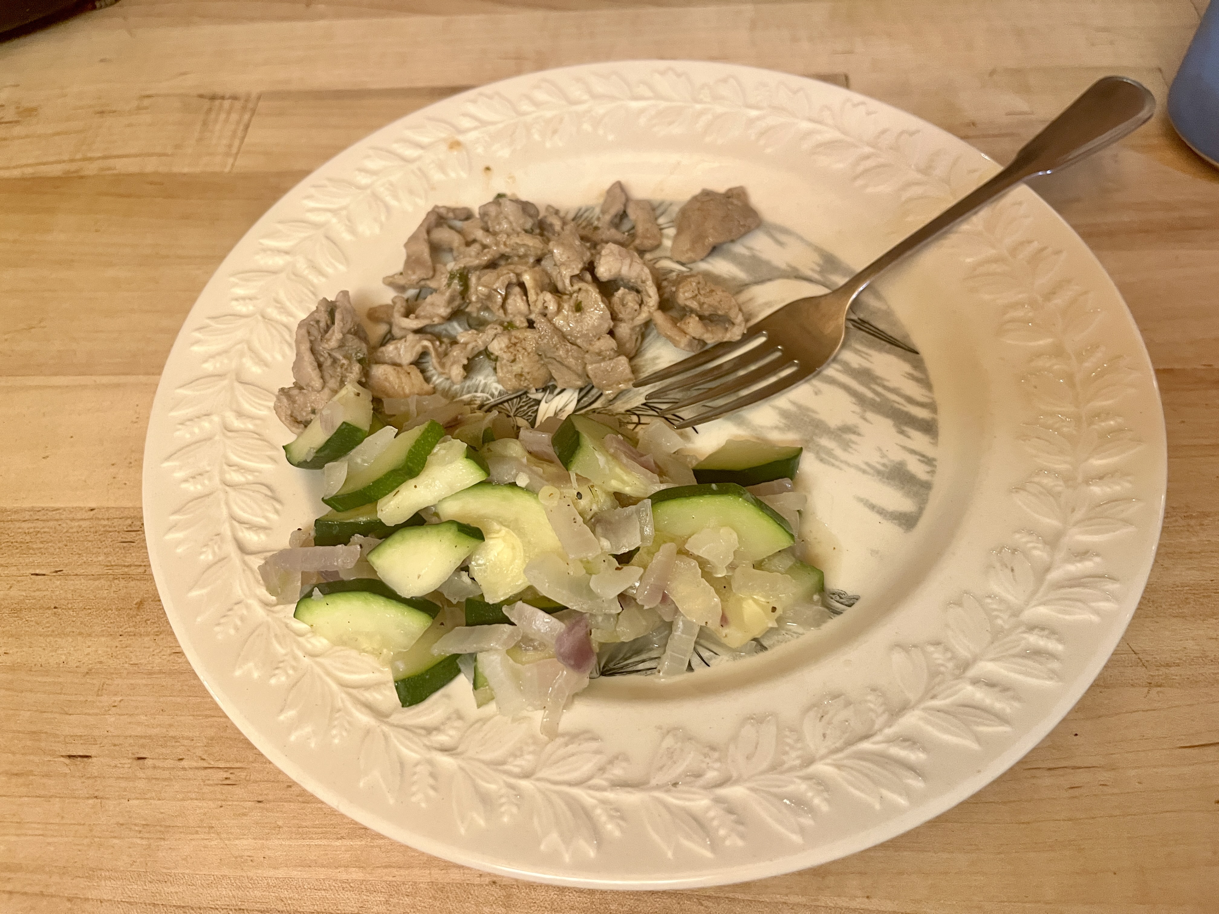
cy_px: 457
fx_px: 916
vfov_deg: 53.1
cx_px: 610
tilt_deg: -54.9
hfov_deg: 67.3
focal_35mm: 26
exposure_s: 1/60
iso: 250
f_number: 1.6
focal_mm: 5.1
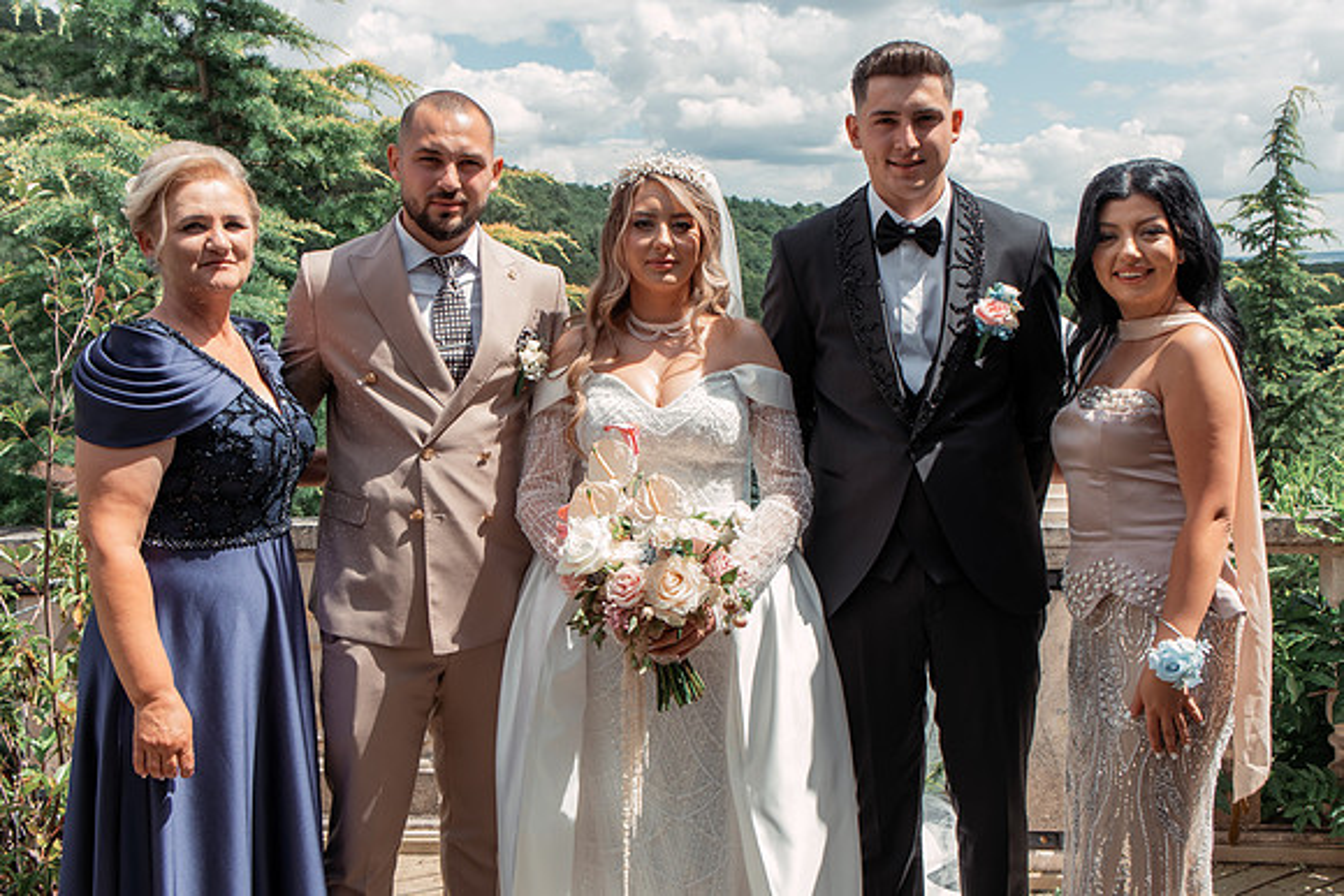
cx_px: 679
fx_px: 1373
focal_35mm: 37
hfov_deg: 52.2
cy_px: 441
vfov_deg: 36.2
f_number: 8
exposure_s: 1/320
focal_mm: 35
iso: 200
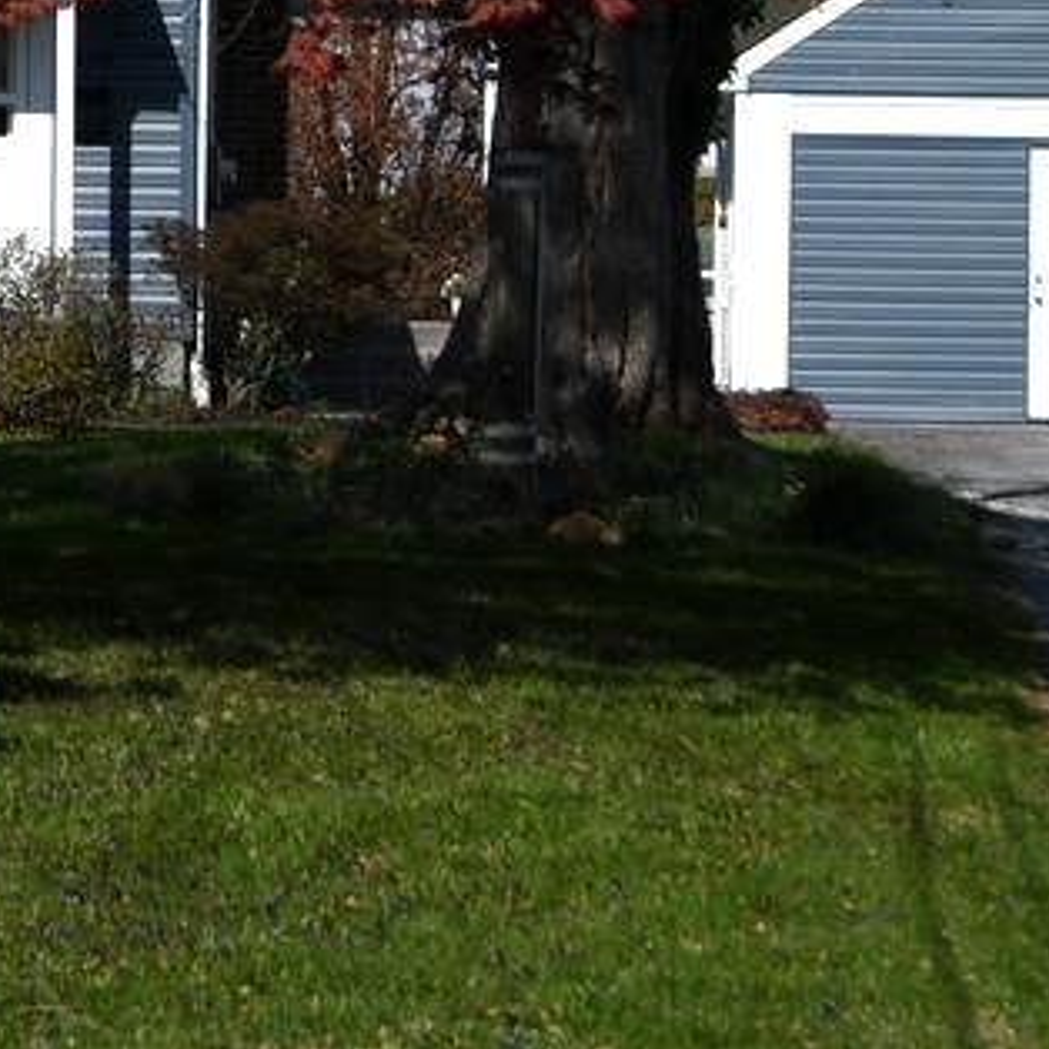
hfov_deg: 9.6
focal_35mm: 183
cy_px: 75
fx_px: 6274
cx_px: 381
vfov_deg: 9.5
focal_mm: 22
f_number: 4
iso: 100
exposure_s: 1/2000
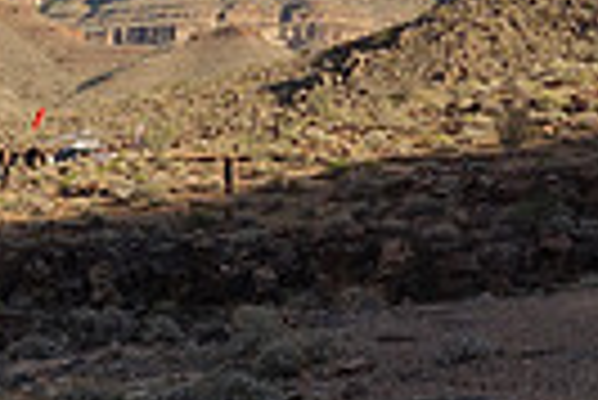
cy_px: 151
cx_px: -22
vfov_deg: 10.2
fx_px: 2245
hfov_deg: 14.9
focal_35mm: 135
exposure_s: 1/160
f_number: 5.6
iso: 125
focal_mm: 11.45
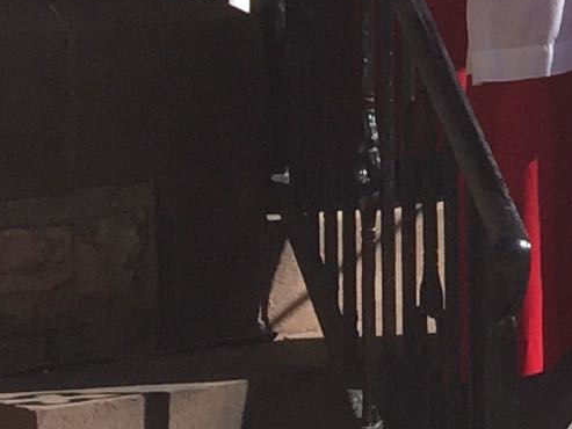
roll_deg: +1.7
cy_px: -211
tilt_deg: +2.2
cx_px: 1624
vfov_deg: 7.6
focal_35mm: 192
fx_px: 3173
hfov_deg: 8.8
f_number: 2.2
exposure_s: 1/1412
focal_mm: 4.15
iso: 32
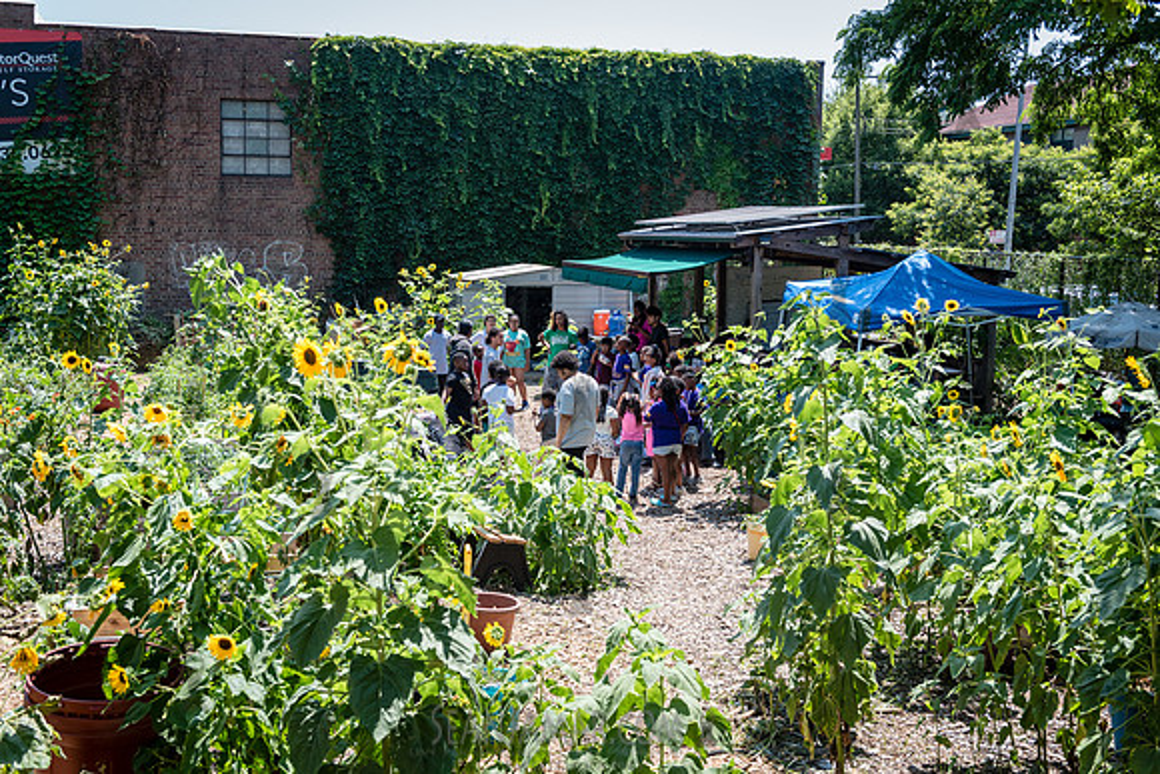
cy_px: 387
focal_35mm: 44
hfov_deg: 44.3
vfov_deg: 30.4
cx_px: 580
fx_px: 1423
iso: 500
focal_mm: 44
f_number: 5
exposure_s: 1/800
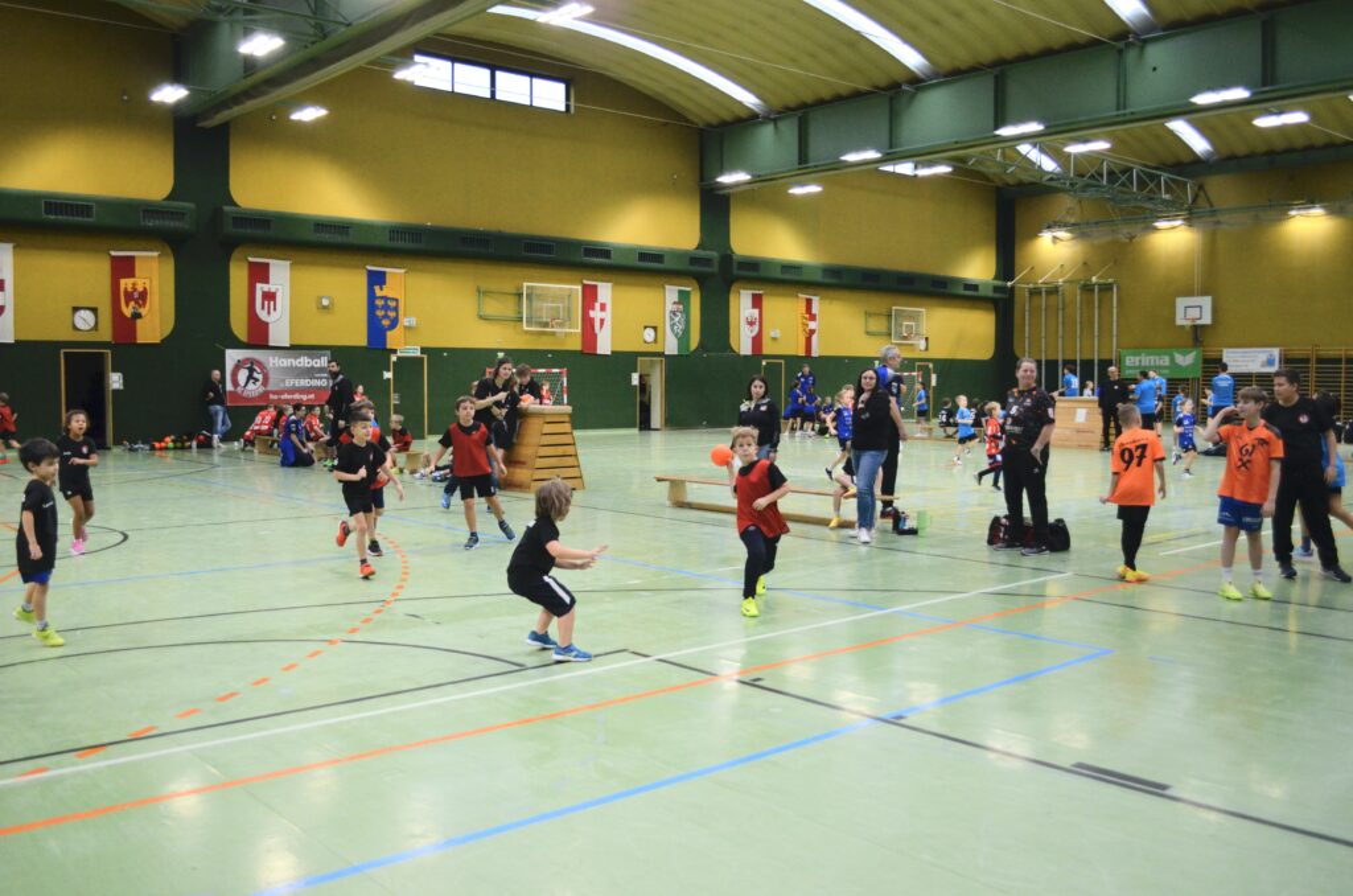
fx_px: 1125
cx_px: 676
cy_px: 448
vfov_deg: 43.4
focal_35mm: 30
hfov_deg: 62.0
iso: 1600
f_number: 3.8
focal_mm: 20
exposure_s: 1/500
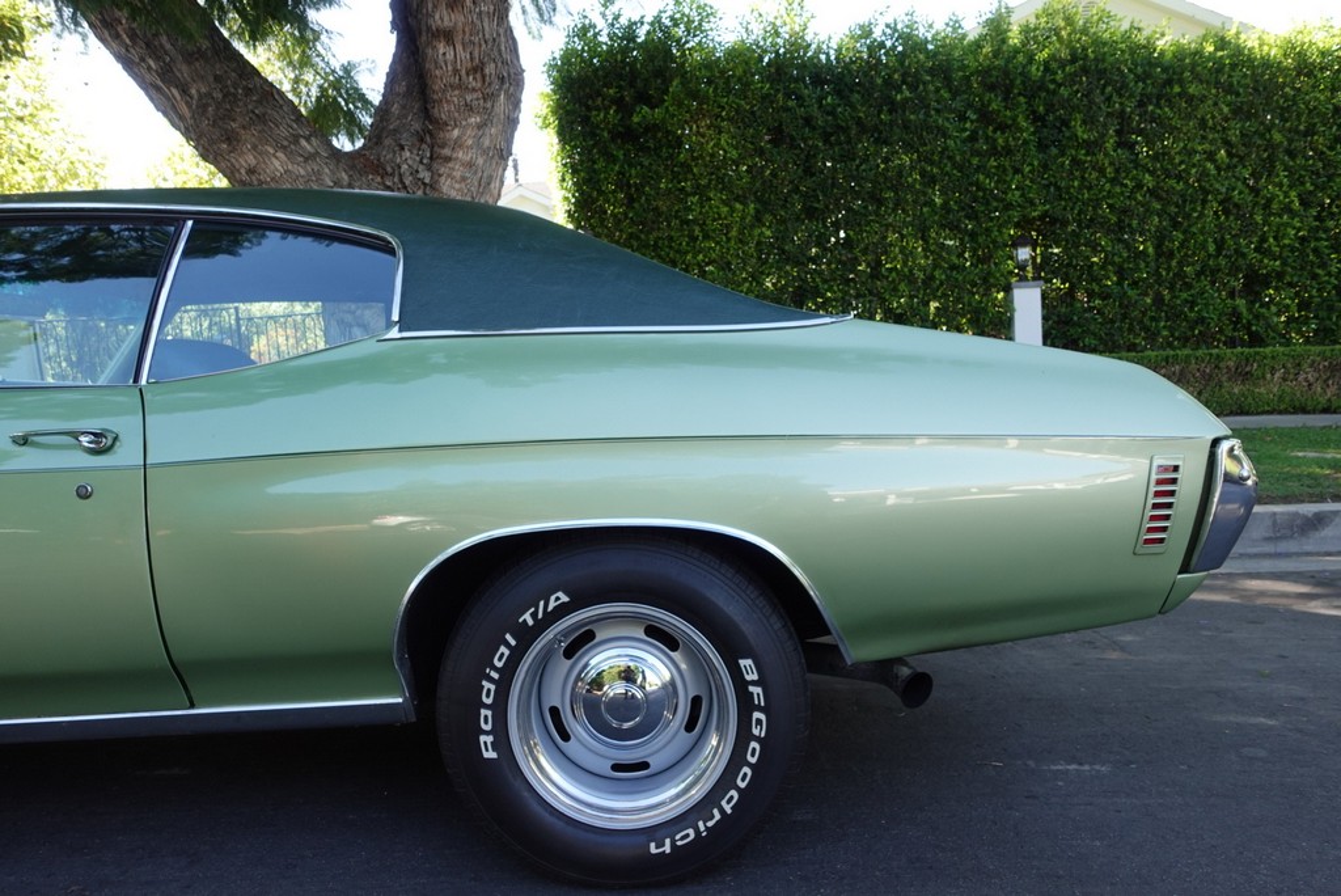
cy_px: 448
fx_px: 894
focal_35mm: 24
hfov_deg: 73.7
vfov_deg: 53.2
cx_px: 670
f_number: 4
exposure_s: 1/100
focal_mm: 9.4
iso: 125
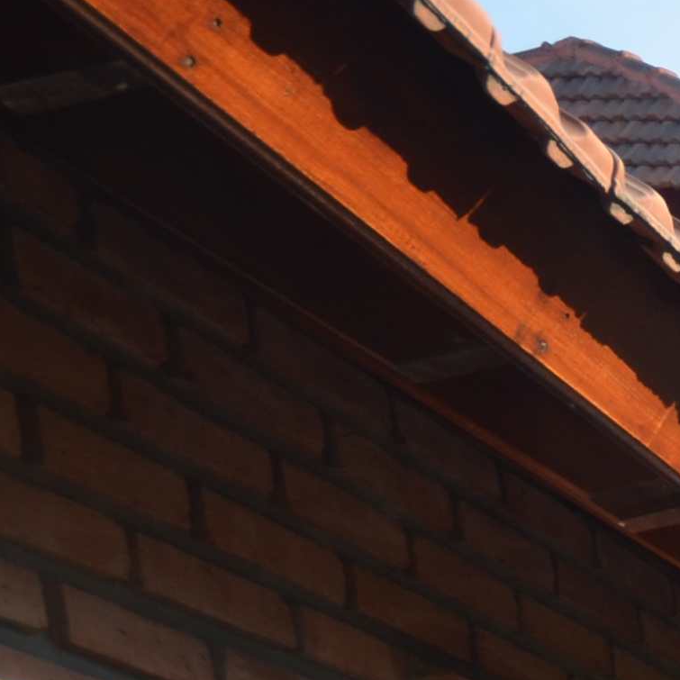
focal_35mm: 83
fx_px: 1845
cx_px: 1899
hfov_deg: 12.4
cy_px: 1410
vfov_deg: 15.8
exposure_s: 1/250
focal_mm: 10
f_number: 8
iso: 200
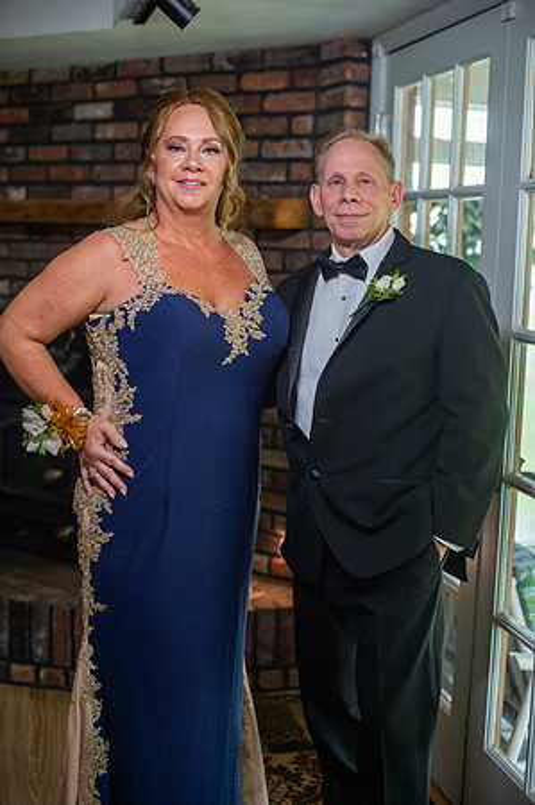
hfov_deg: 26.9
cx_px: 268
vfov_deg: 39.6
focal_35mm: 50
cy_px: 402
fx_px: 1117
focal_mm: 50
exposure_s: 1/400
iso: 1000
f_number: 2.5
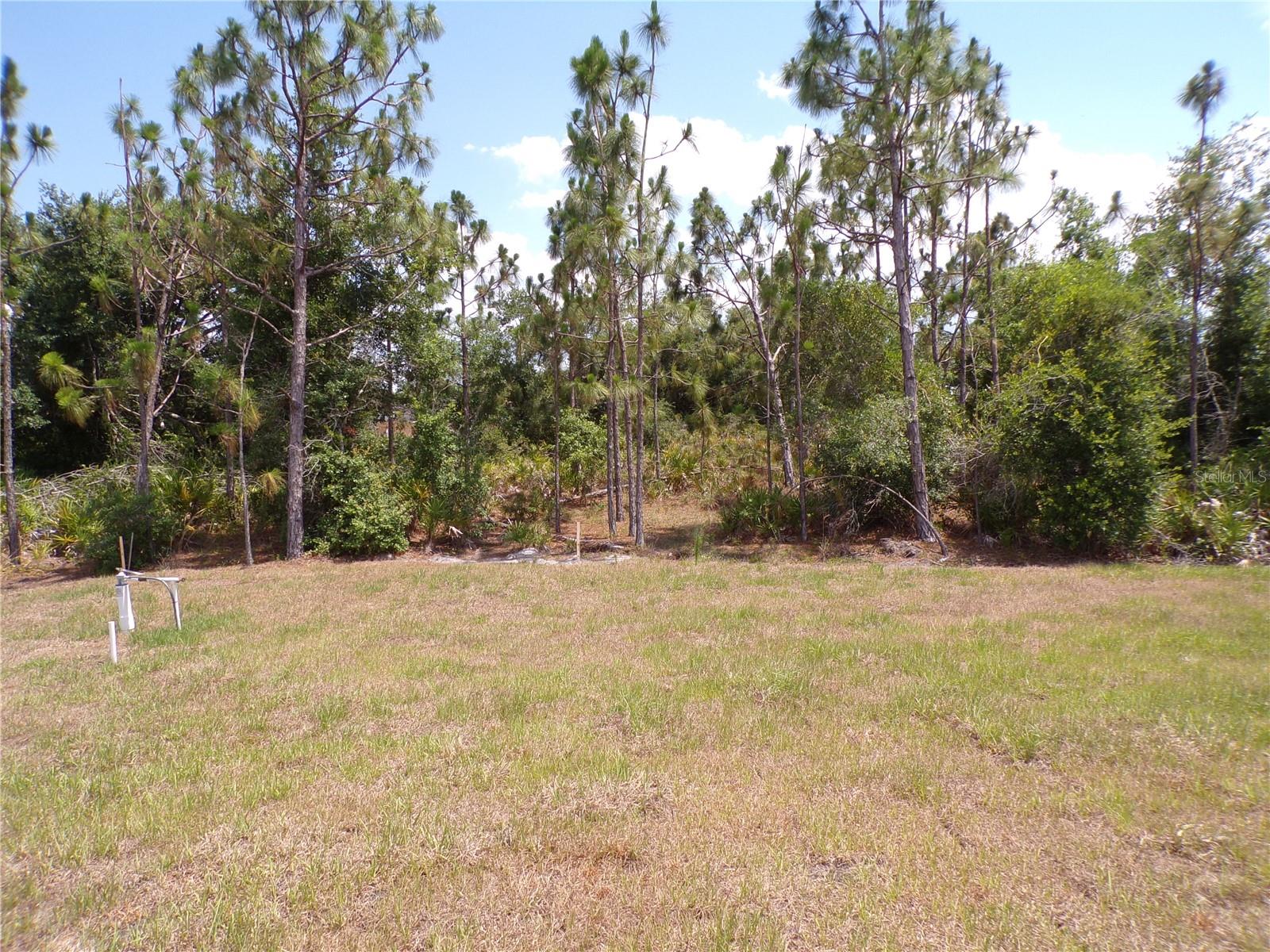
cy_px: 476
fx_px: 881
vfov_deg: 56.8
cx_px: 635
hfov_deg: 71.6
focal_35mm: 24
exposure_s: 1/210
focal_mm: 4.3
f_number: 5.8
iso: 80
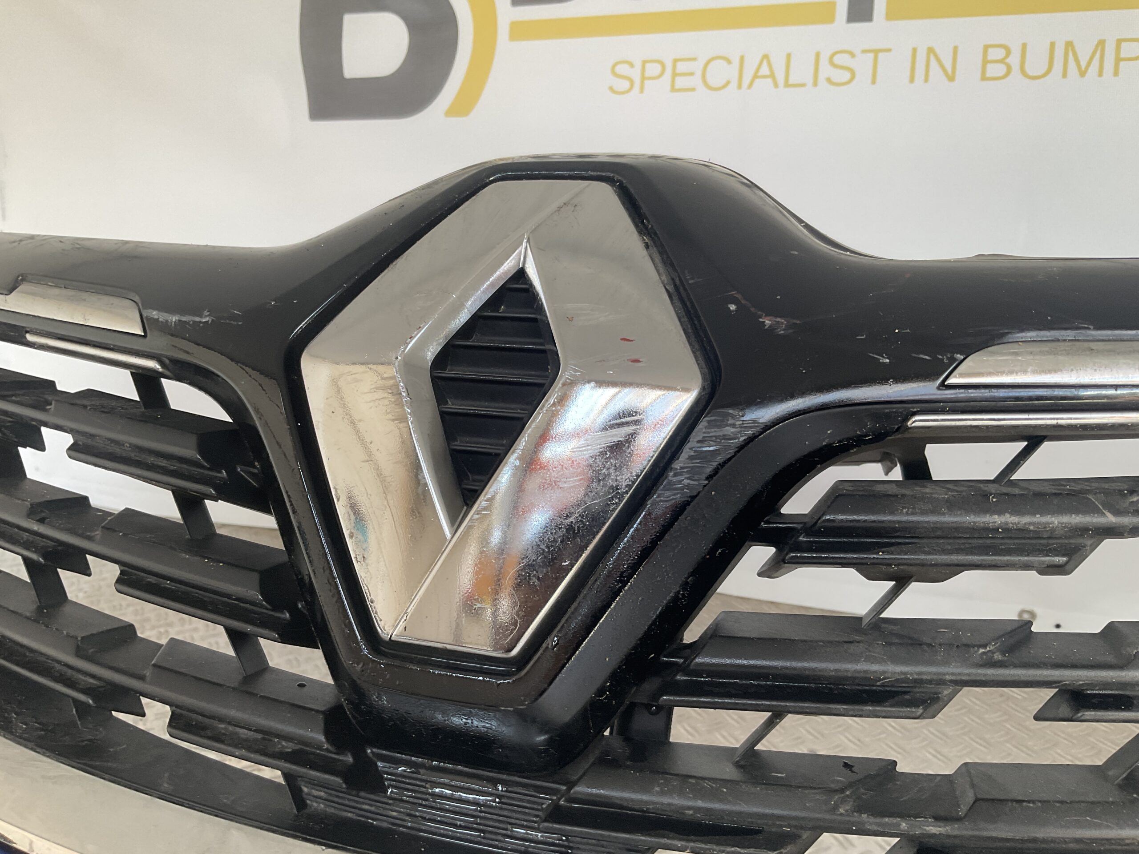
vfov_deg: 48.2
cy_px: 427
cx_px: 570
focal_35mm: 29
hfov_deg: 61.7
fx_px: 954
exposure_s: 1/120
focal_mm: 3
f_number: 1.8
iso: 50
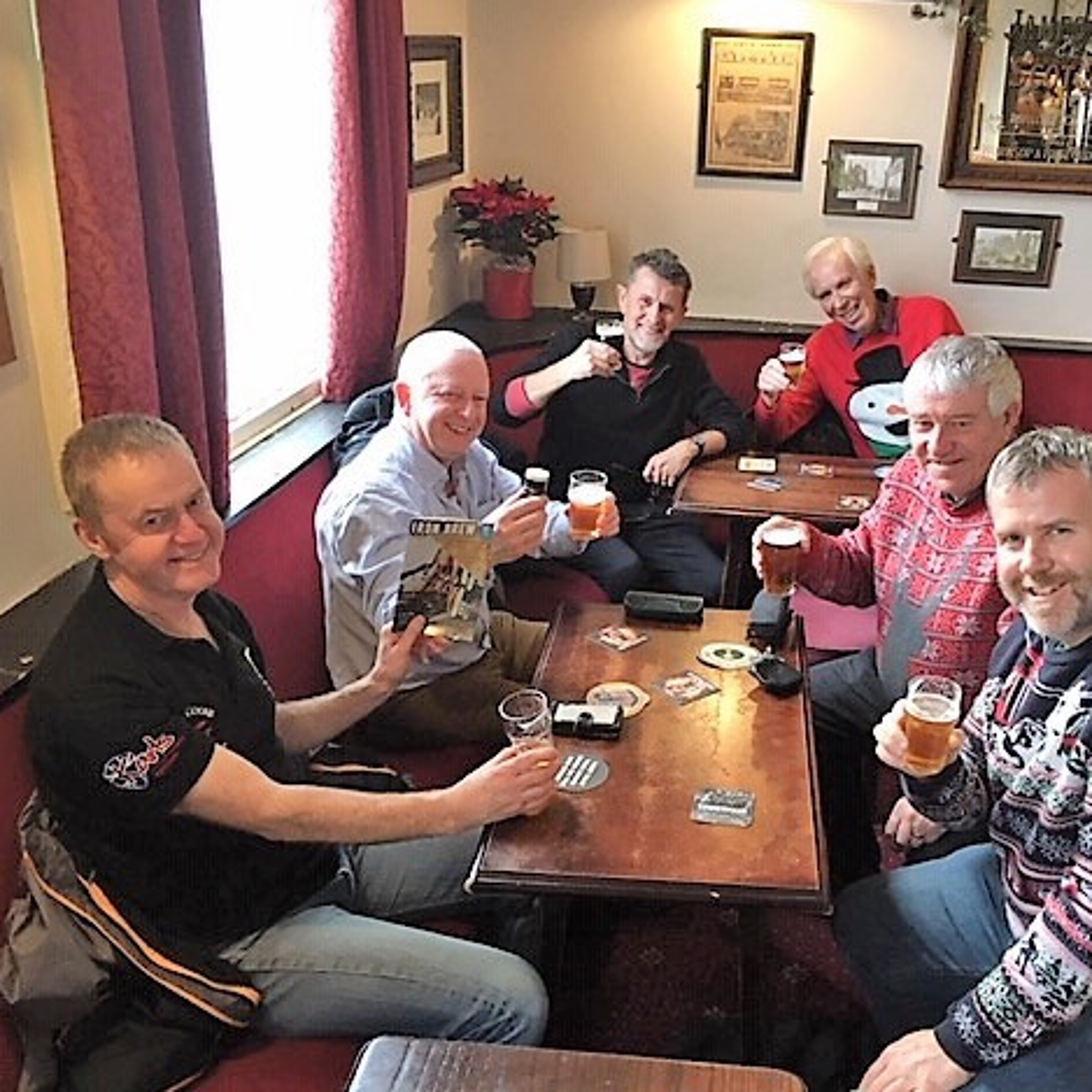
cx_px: 666
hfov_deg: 46.9
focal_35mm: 35
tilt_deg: -23.3
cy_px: 536
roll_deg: -2.2
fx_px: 1249
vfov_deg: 47.2
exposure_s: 1/20
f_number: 2.2
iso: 200
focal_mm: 4.15
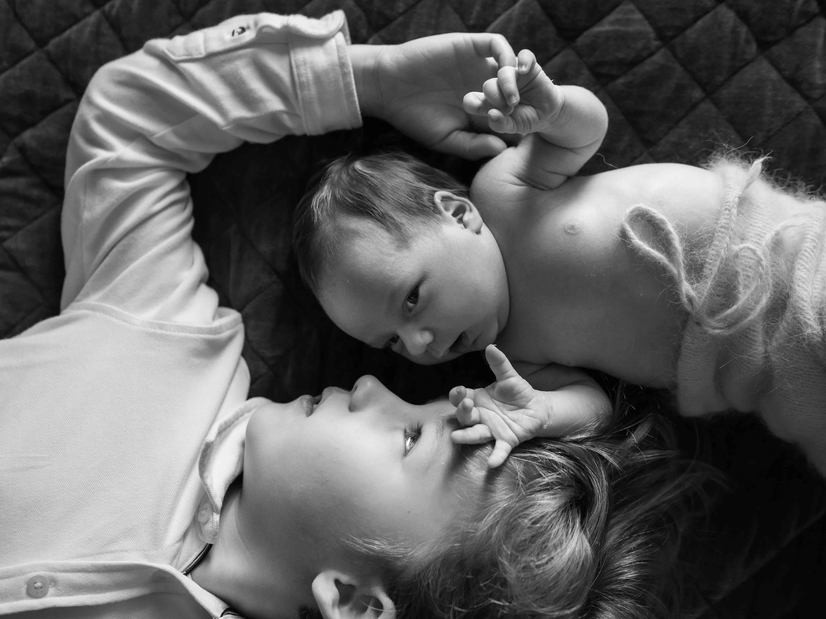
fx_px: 907
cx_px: 431
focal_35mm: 38
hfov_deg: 49.0
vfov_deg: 37.7
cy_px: 309
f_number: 2.5
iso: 800
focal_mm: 35
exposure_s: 1/250
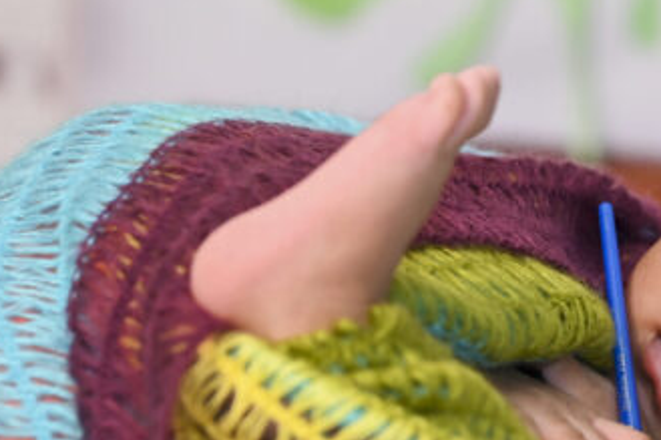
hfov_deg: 5.5
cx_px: 663
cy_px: 580
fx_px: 6863
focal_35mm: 374
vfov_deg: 3.7
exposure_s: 1/200
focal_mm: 120
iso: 640
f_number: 4
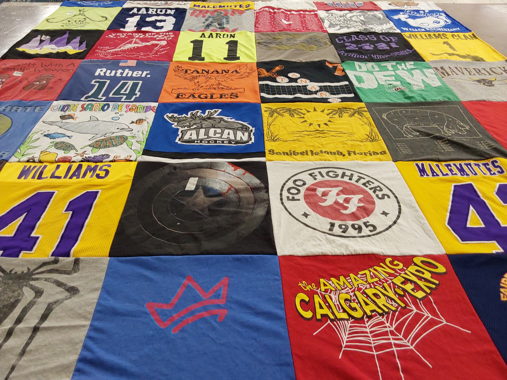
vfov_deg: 49.7
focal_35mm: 28
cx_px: 254
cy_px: 190
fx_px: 410
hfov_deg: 63.4
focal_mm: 2.91
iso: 125
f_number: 1.9
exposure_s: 1/60
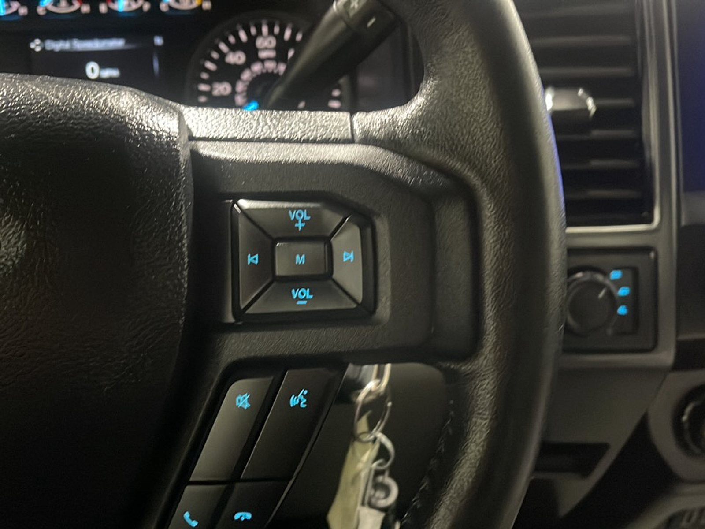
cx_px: 352
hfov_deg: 63.4
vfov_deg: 49.7
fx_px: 570
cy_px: 264
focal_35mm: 28
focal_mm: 5.1
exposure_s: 1/40
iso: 1600
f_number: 1.6
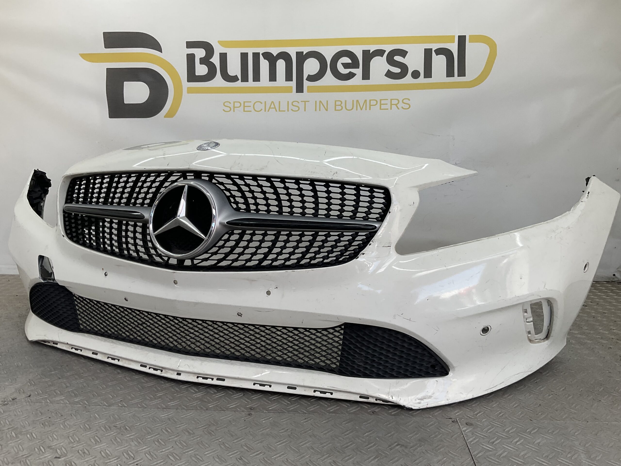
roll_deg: -1.8
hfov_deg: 61.7
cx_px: 310
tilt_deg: -8.9
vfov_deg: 48.2
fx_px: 520
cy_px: 233
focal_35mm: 29
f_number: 1.8
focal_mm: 3
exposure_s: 1/215
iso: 16
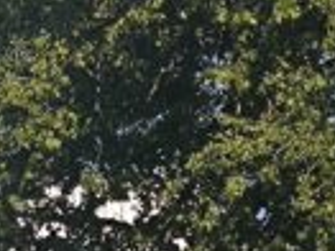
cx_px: -338
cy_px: 202
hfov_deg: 6.6
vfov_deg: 5.1
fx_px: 2833
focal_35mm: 293
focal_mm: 7.1
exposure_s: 1/1176
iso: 50
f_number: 1.9
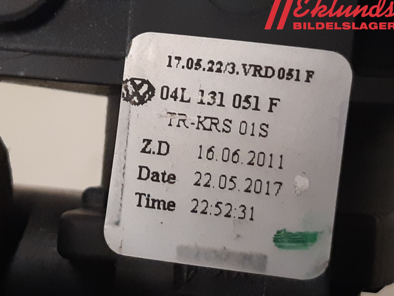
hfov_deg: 61.5
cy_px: 158
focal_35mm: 29
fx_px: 330
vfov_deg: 48.2
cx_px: 176
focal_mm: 3.93
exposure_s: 1/60
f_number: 1.7
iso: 200
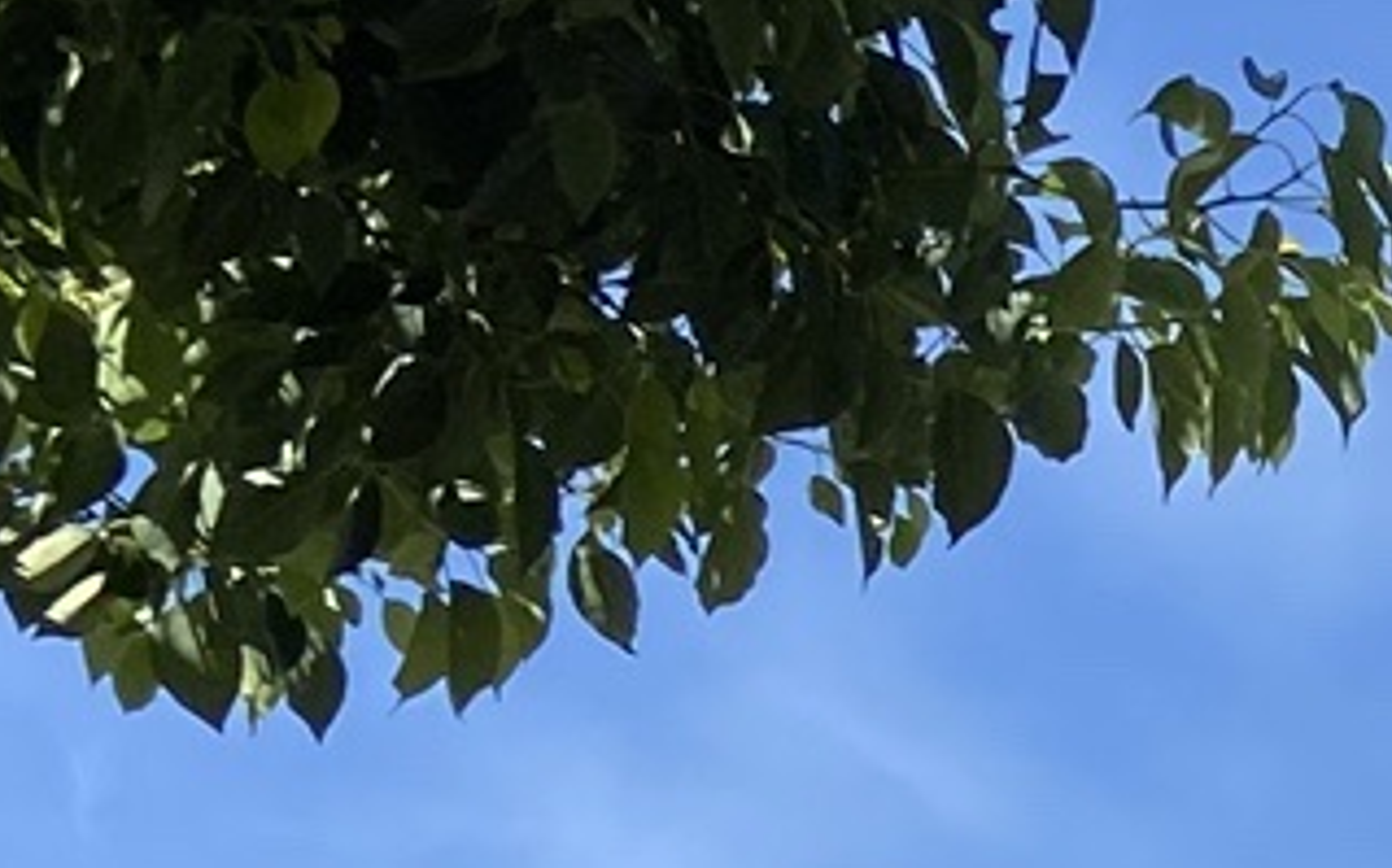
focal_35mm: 173
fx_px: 6560
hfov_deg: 11.0
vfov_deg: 7.2
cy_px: 1897
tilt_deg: +17.8
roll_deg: +1.5
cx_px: 2806
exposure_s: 1/2183
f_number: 1.8
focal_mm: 4.25
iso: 32
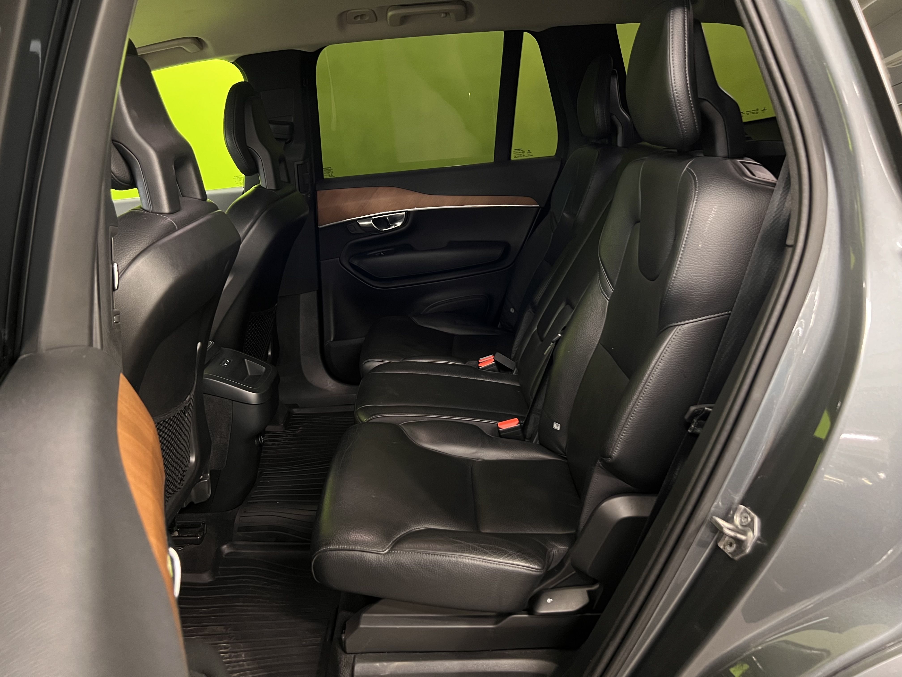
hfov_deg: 67.3
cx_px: 451
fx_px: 677
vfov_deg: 53.1
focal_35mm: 26
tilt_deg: -19.2
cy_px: 338
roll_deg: +4.1
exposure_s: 1/33
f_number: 1.5
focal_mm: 5.7
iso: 500
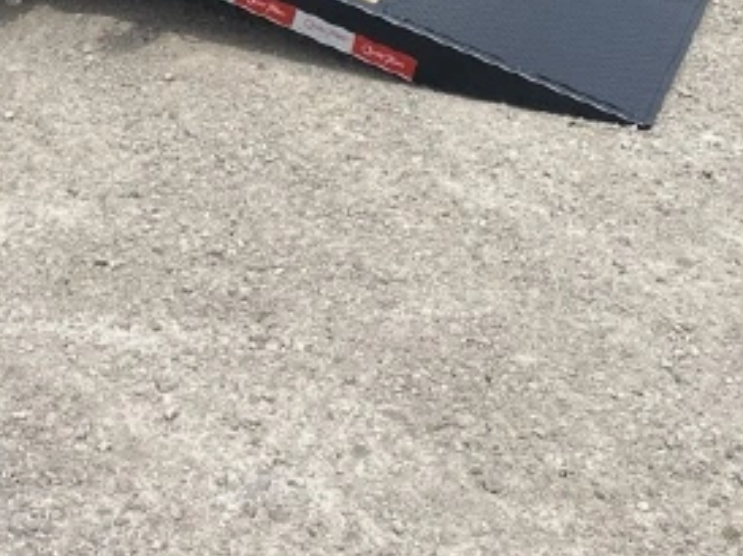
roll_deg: -1.0
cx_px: 30
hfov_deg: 24.7
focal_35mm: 76
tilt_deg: -12.6
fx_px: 1630
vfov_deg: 18.1
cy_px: -155
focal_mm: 4.25
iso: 32
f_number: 1.8
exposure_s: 1/4444
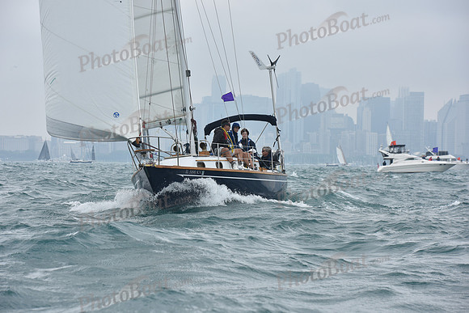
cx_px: 234
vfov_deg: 11.2
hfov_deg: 16.8
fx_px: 1590
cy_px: 156
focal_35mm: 122
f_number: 7.1
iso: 250
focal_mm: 122
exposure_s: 1/1000
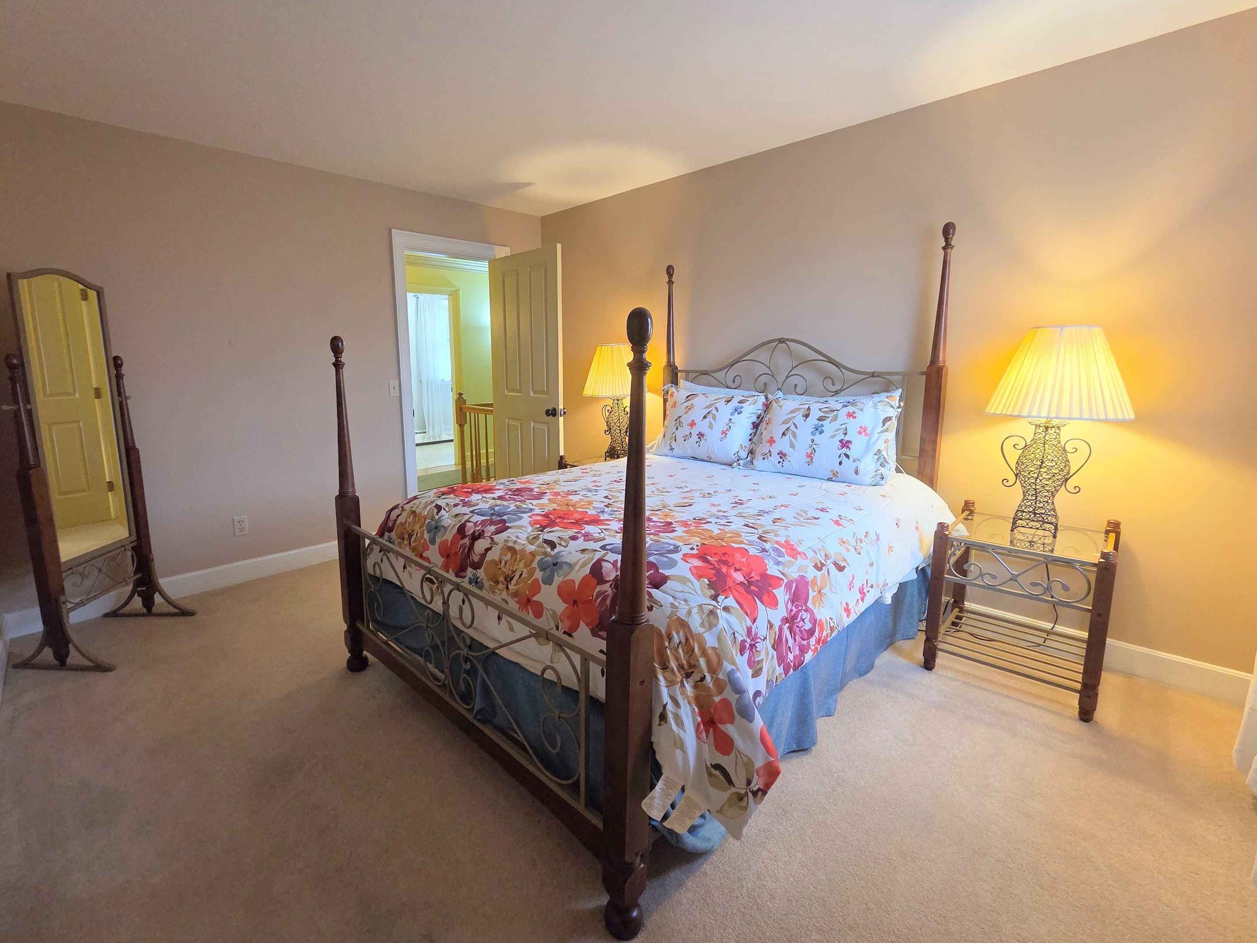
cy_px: 454
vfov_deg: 85.6
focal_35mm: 14
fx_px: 508
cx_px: 583
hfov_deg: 101.9
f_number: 2.2
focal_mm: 2.2
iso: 400
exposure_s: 1/60
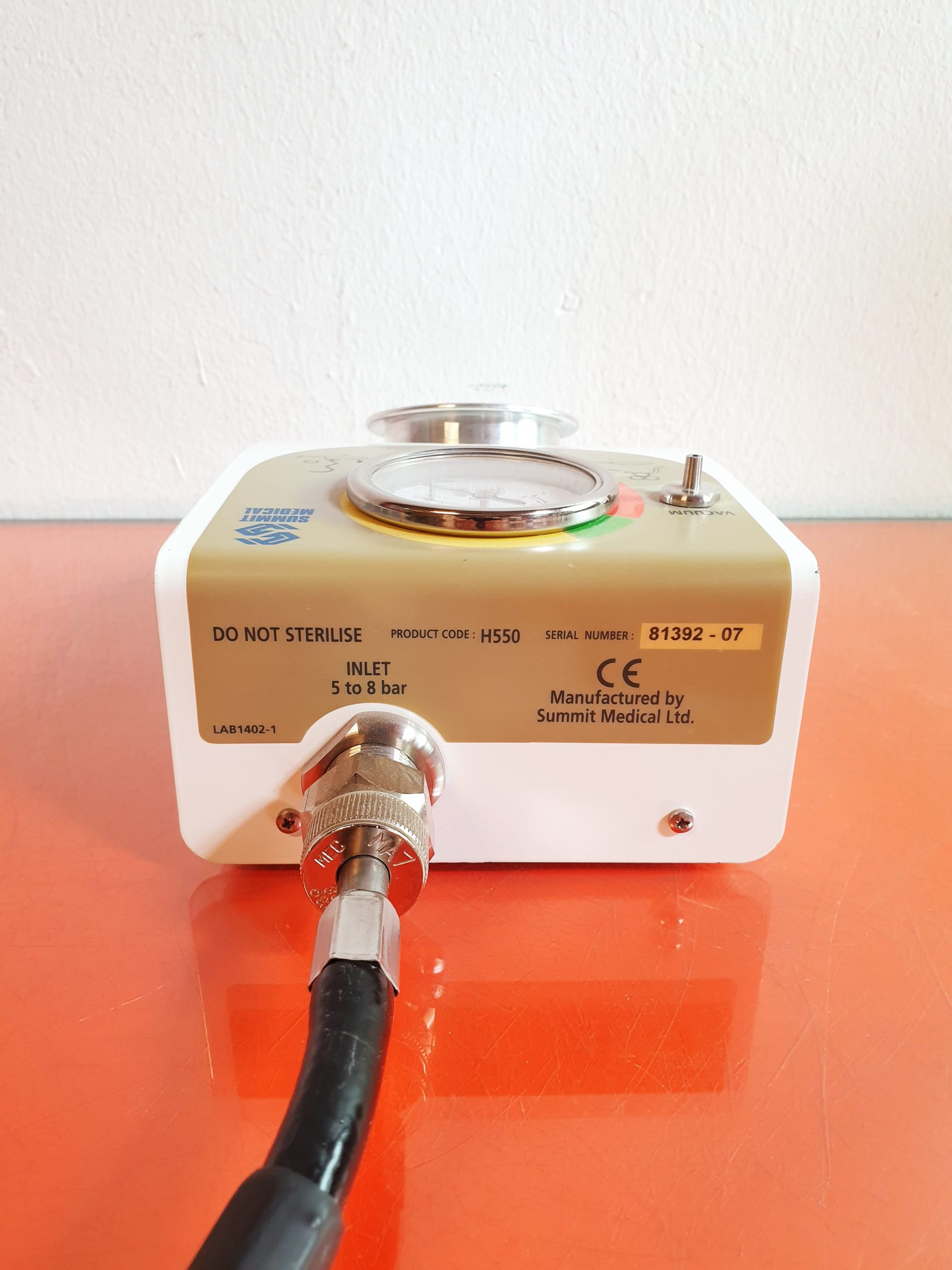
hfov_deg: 53.1
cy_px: 635
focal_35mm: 26
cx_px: 476
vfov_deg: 67.3
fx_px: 953
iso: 125
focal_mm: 4.3
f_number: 2.4
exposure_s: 1/50
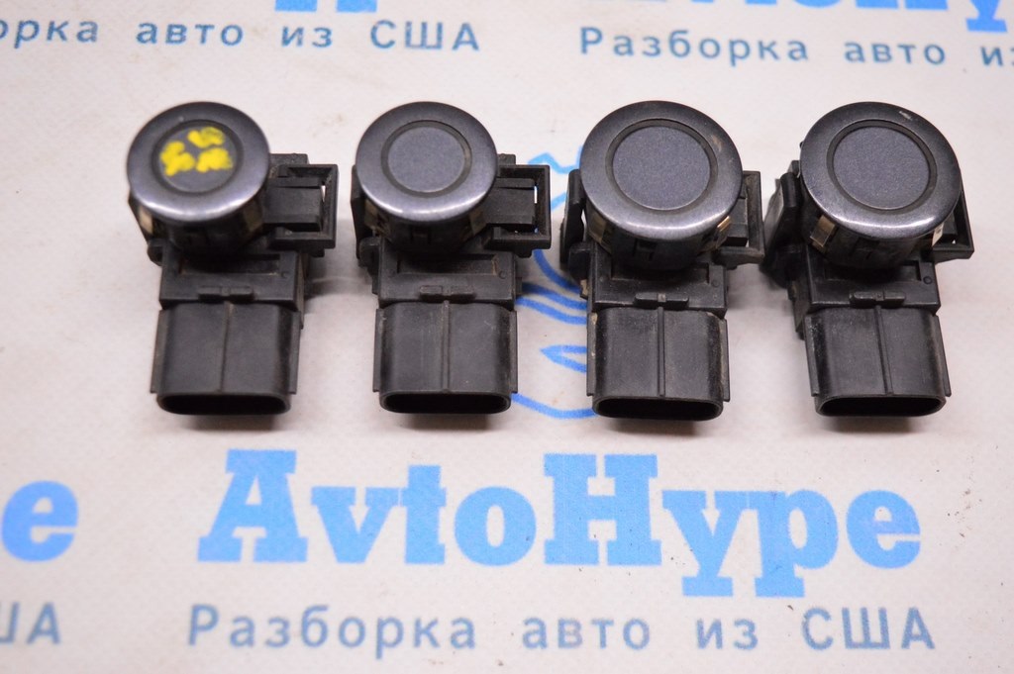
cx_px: 507
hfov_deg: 41.1
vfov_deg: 28.0
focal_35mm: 48
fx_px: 1351
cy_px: 337
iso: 3200
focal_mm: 32
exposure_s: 1/320
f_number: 4.5
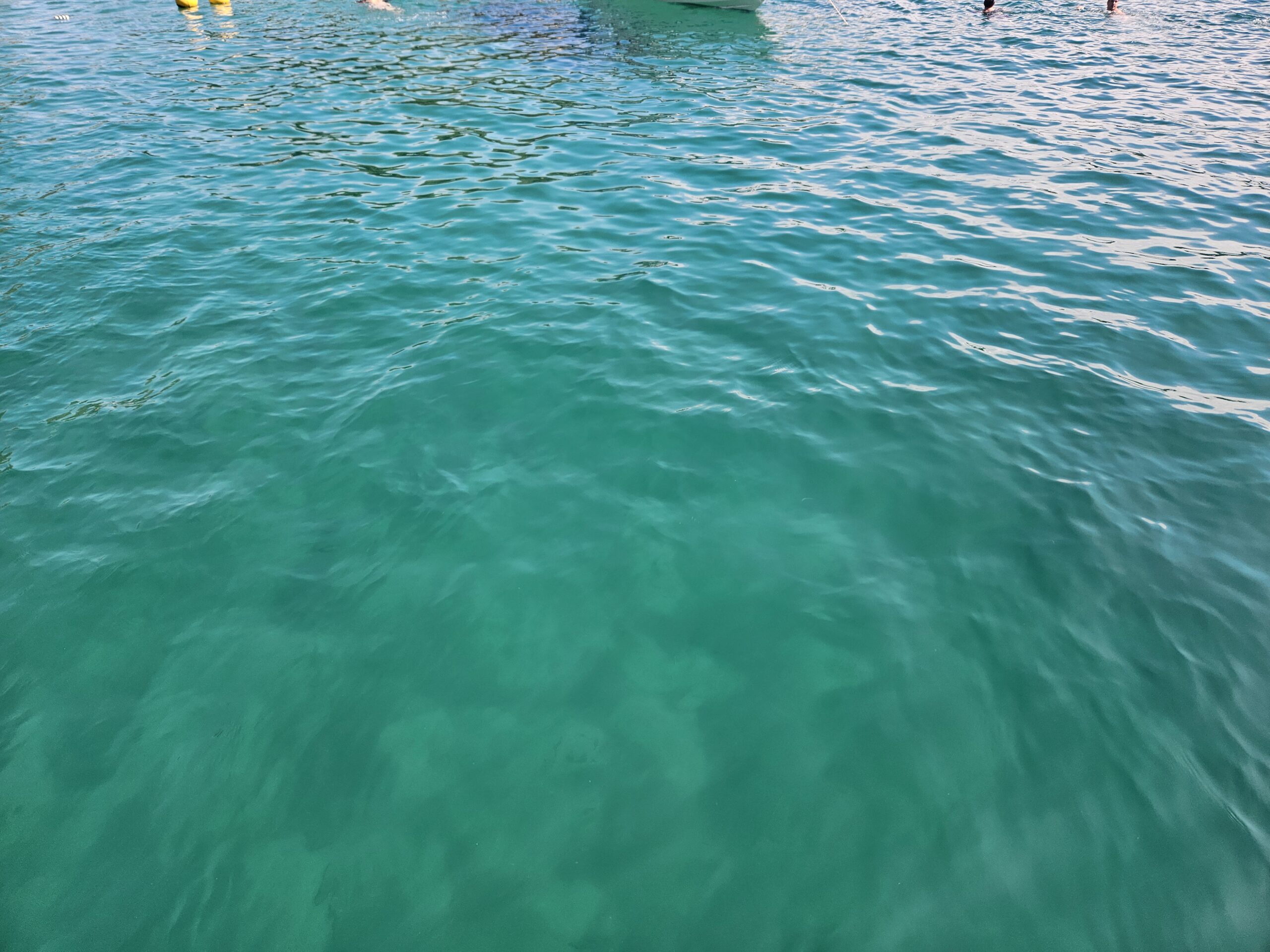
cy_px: 476
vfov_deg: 58.9
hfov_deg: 73.9
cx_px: 635
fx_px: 844
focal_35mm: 23
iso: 25
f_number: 1.8
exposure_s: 1/752
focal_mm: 5.4
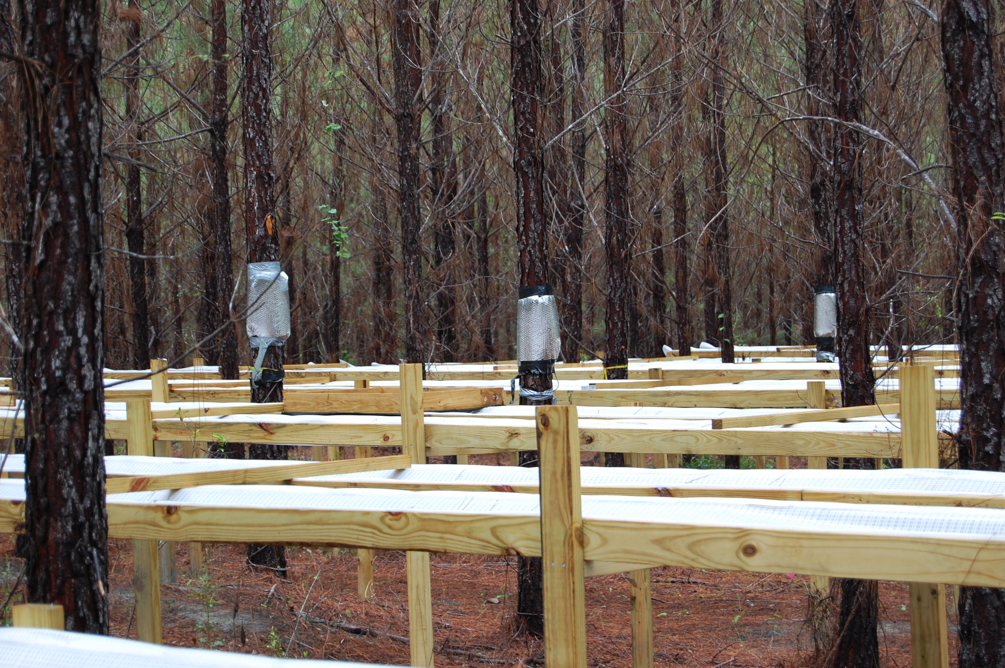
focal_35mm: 82
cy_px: 334
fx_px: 2301
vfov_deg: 16.5
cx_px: 502
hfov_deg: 24.6
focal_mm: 55
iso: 400
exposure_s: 1/60
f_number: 5.6
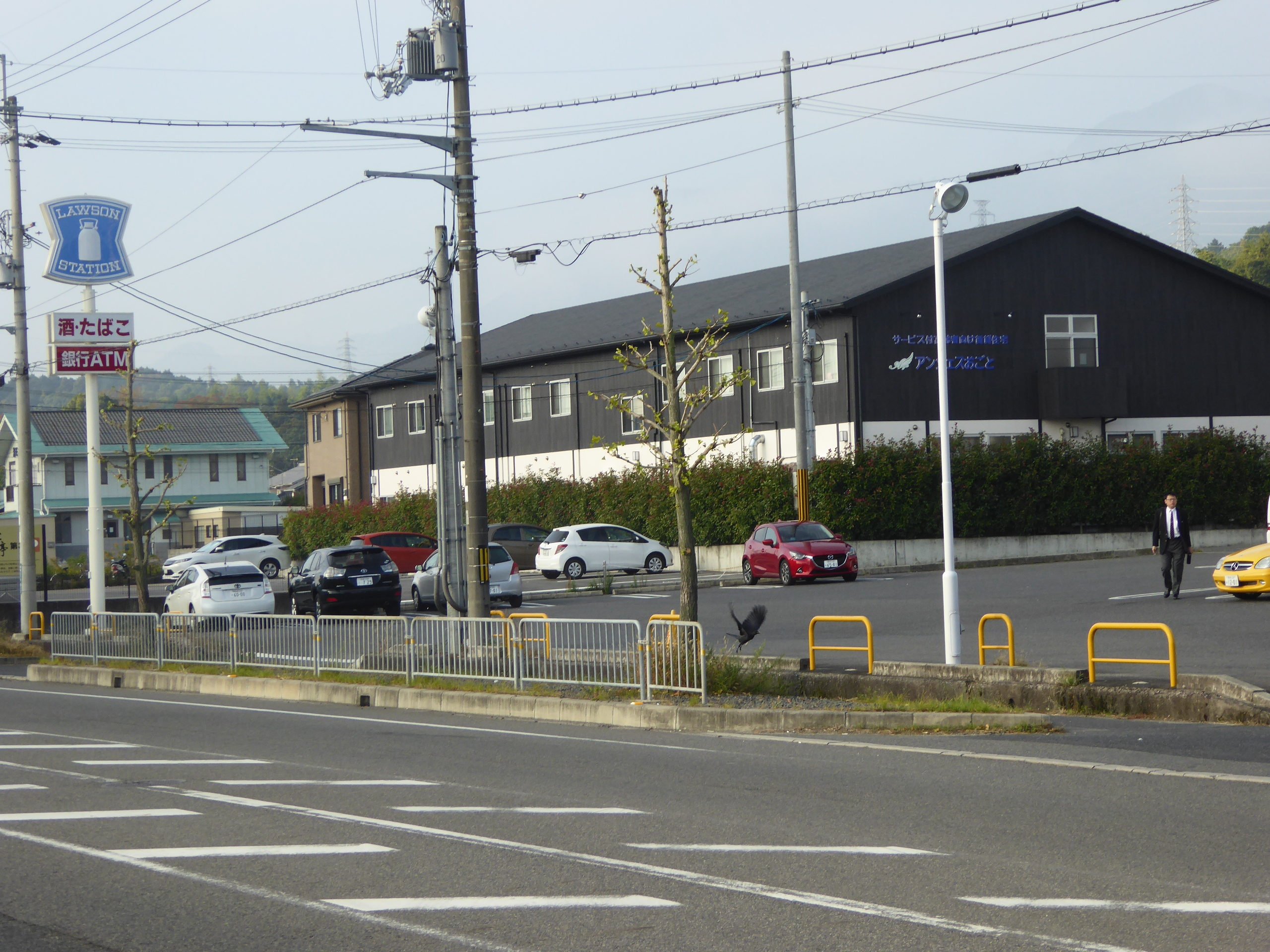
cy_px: 476
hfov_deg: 21.5
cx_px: 635
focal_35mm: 91
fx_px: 3339
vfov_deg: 16.2
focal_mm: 15
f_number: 4.8
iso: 100
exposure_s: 1/250
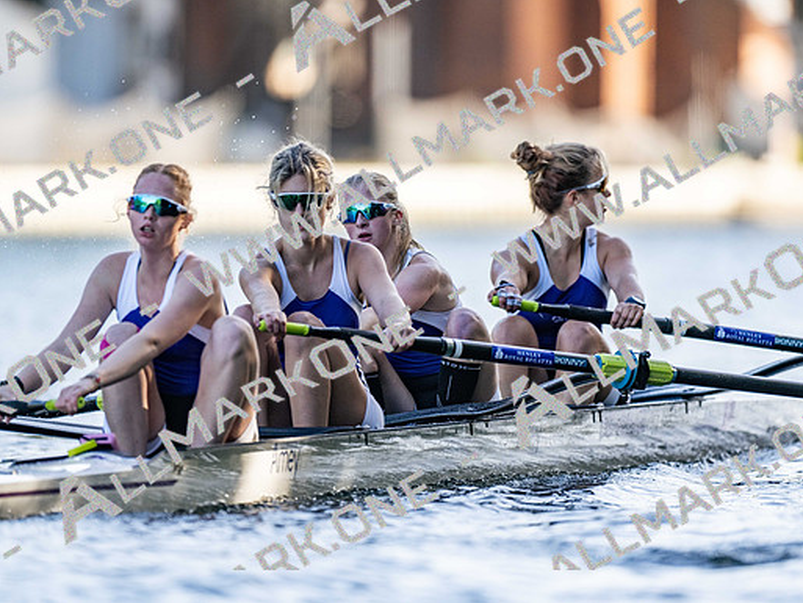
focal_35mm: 652
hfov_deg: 3.0
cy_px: 302
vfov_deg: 2.3
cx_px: 377
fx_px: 15128
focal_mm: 600
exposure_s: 1/2500
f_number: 4
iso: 640
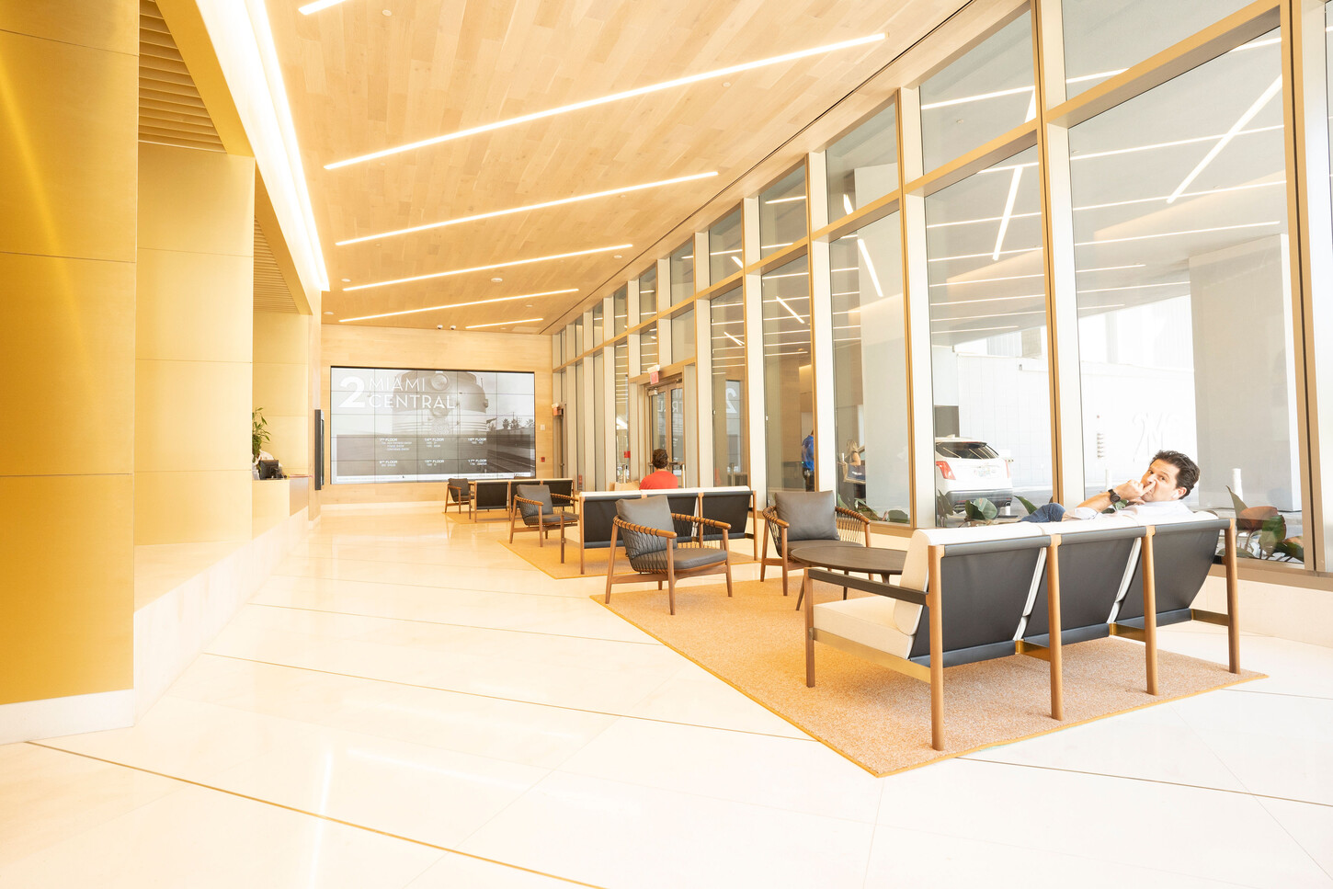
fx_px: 667
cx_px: 666
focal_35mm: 18
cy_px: 444
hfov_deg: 90.0
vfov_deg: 67.4
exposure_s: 1/30
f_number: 9
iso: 1250
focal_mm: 18
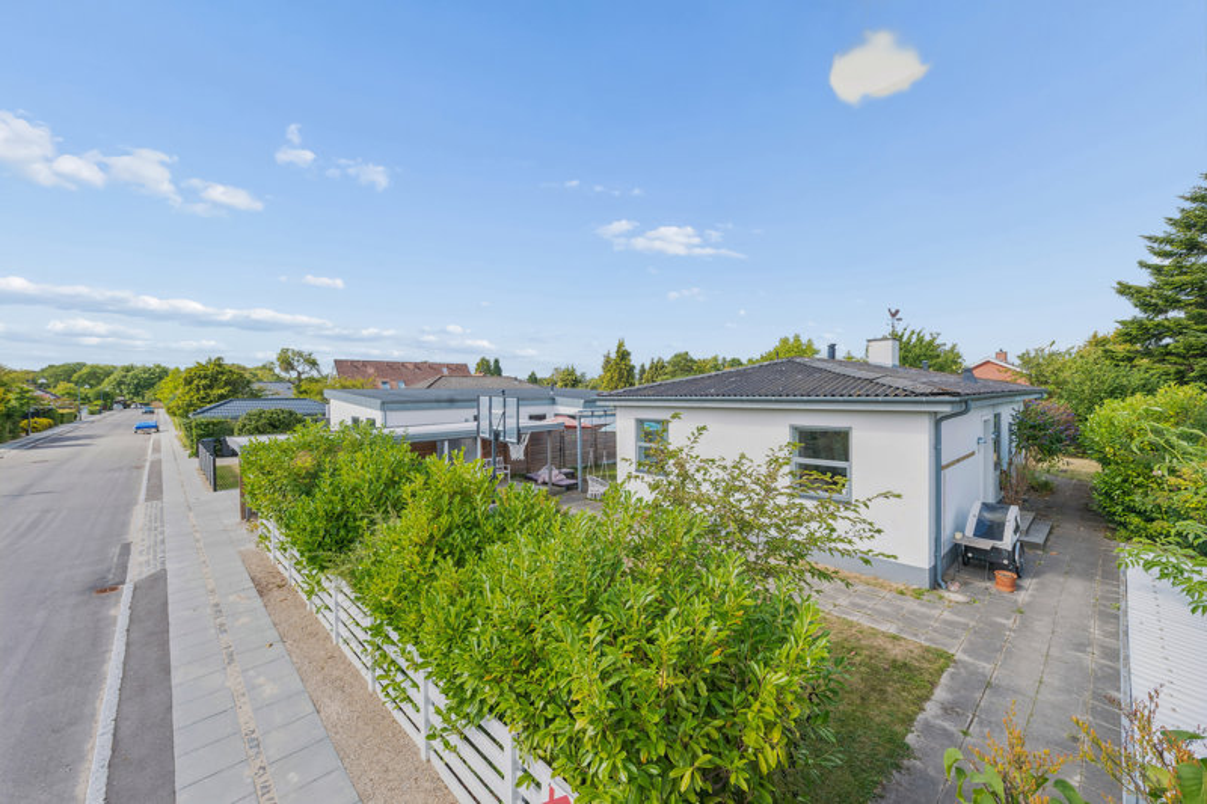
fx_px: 469
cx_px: 604
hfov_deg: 104.3
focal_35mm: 14
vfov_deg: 81.2
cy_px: 402
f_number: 10
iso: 200
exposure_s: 1/125
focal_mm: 14
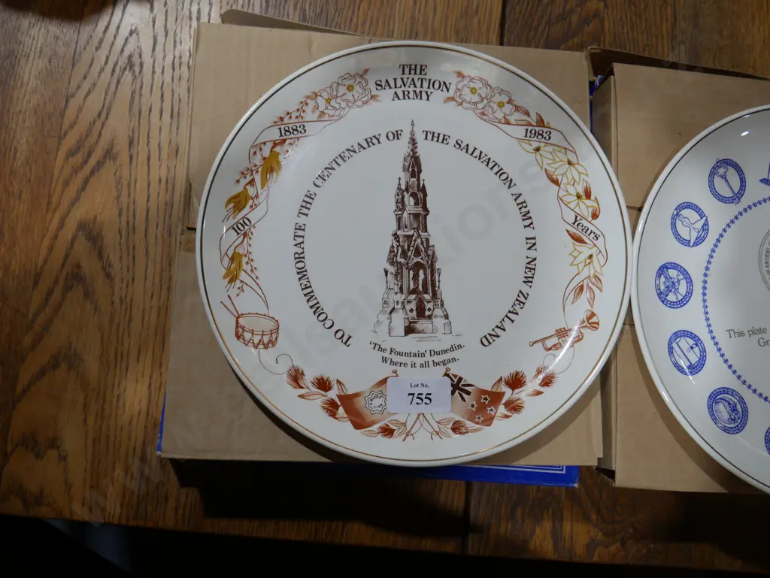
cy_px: 289
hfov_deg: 59.9
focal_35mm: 30
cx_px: 385
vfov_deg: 46.8
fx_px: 668
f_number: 4
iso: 200
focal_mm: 15
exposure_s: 1/125
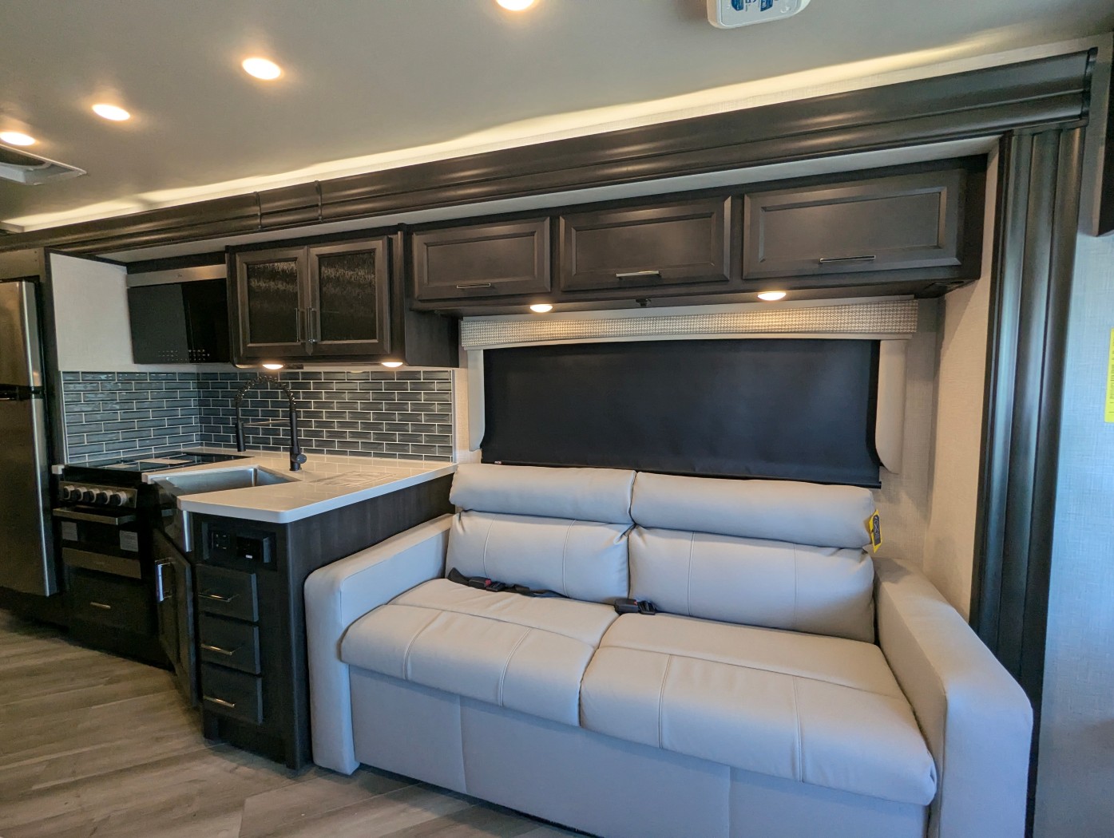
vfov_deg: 78.2
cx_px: 557
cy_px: 419
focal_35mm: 16
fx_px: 516
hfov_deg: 94.4
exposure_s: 1/147
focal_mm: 2.35
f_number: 2.2
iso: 169
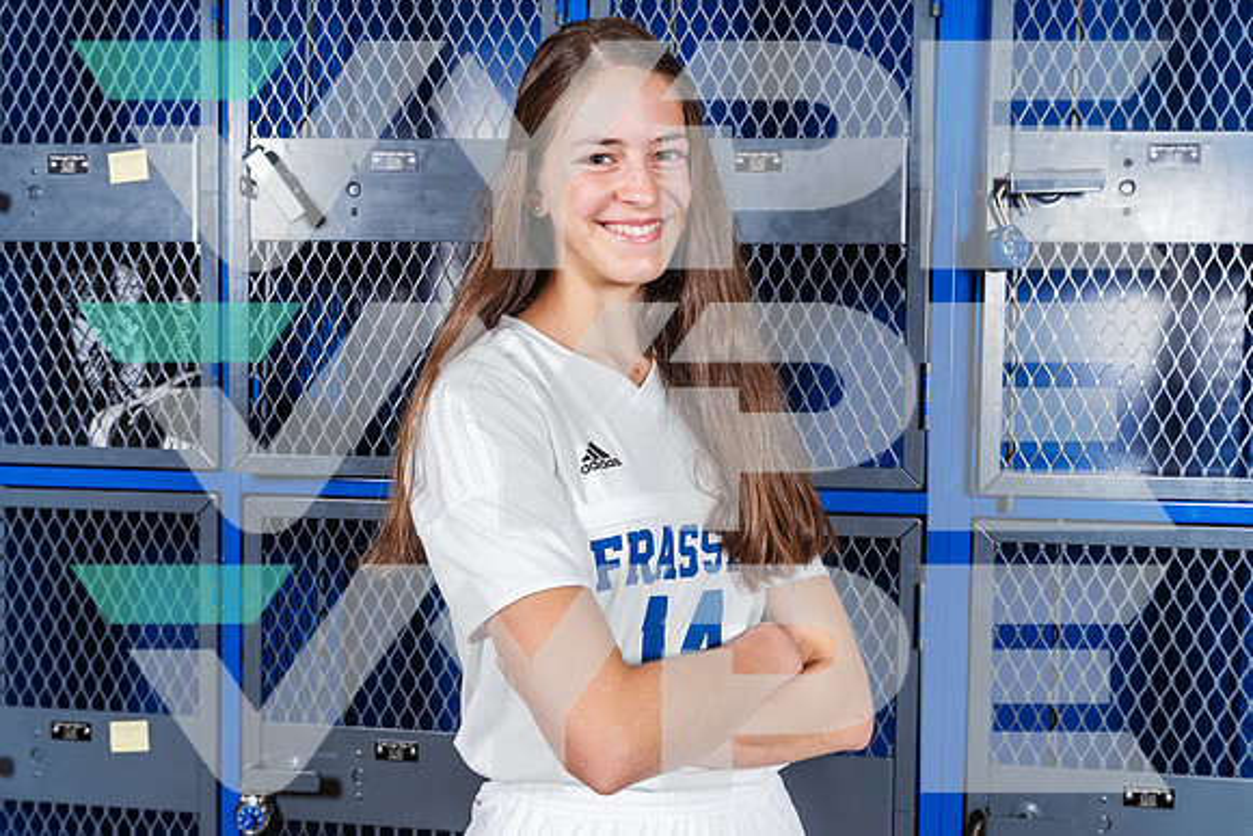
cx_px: 626
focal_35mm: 39
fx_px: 1358
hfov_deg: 49.5
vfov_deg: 34.2
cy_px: 418
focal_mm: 39
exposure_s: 1/125
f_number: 8
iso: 400
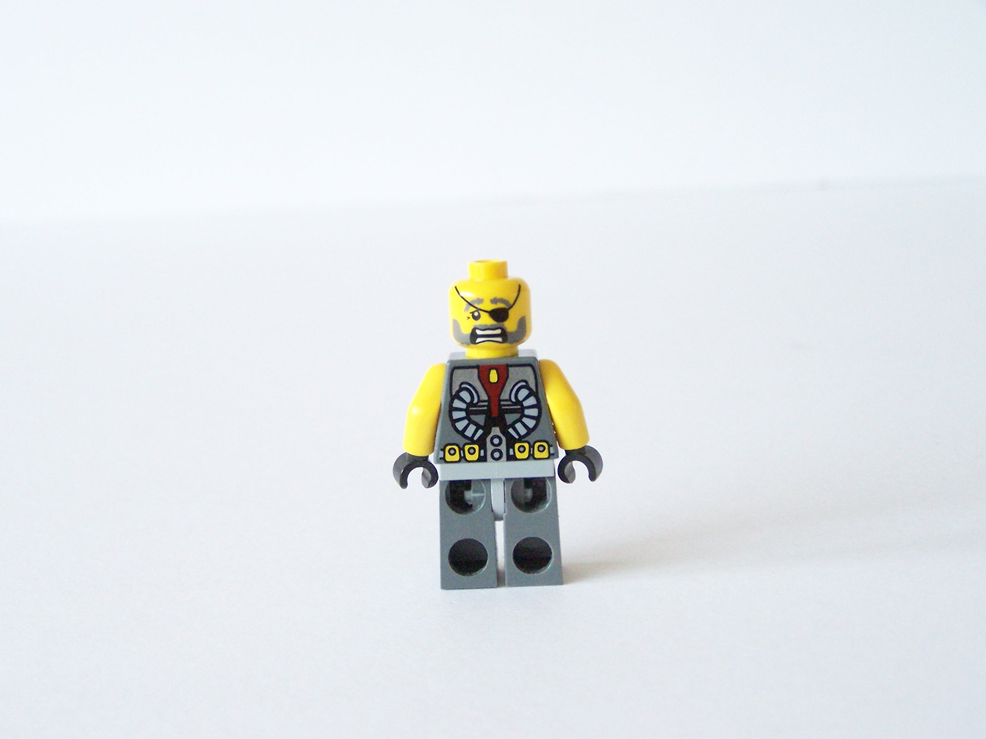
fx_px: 1908
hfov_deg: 29.0
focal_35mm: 67
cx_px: 493
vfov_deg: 21.9
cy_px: 370
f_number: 3.2
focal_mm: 11.1
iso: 400
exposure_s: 1/6
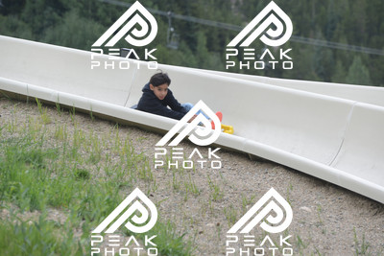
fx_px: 2081
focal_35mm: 195
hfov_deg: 10.5
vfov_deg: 7.0
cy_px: 128
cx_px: 192
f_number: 6.3
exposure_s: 1/640
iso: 800
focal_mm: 195
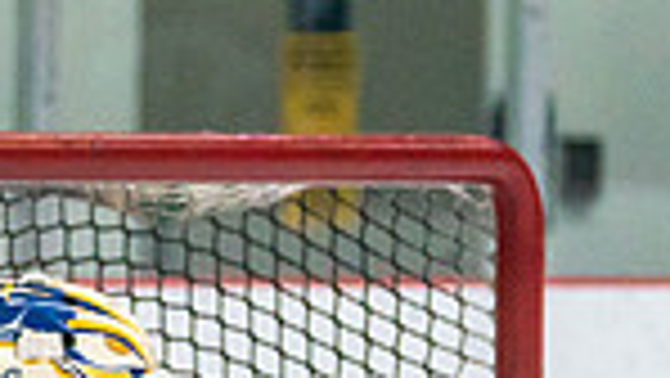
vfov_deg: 1.6
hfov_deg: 2.9
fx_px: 13420
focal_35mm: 755
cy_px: 751
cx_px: -9
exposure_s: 1/1250
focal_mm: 129
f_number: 2.8
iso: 3200
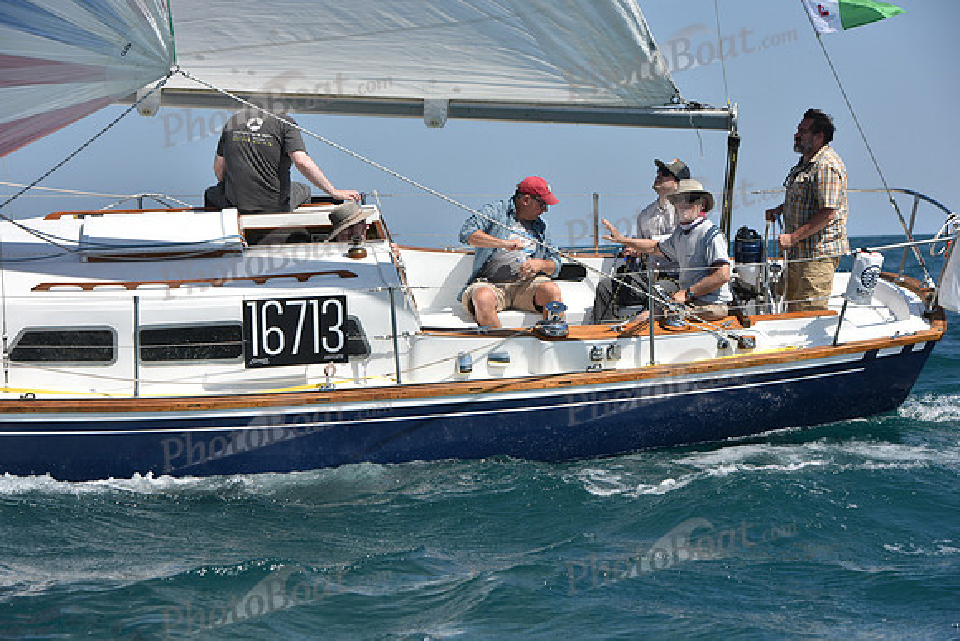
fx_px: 2934
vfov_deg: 12.5
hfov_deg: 18.6
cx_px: 480
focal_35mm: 110
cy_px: 320
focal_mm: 110
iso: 250
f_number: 7.1
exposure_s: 1/1600
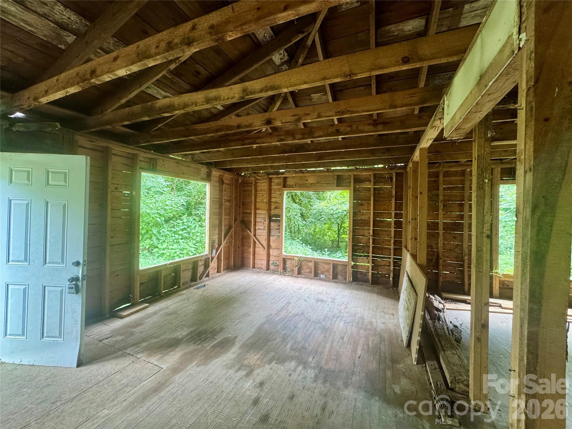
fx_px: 231
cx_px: 286
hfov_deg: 102.1
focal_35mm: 14
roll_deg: -2.0
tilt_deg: -1.0
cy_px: 214
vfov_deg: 85.7
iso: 320
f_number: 2.2
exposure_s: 1/74
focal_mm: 2.22
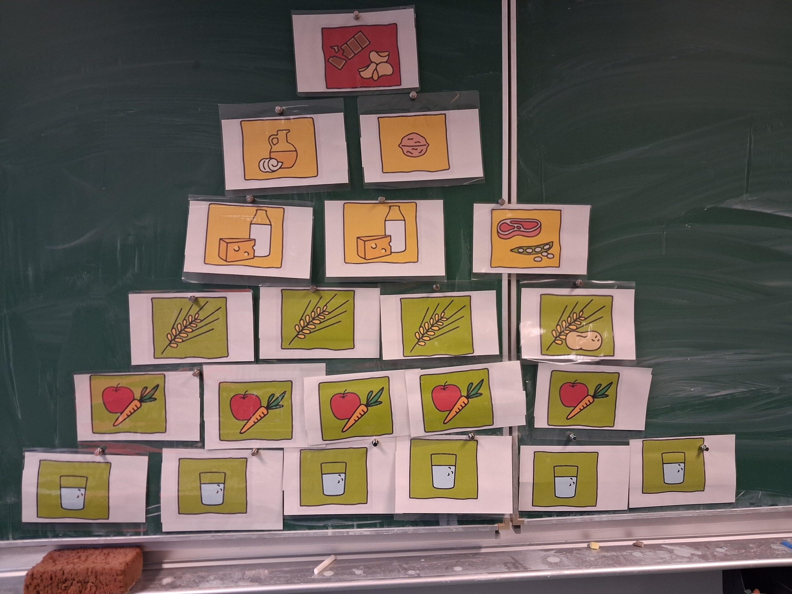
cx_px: 396
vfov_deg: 51.4
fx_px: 618
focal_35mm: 27
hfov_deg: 65.3
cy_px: 297
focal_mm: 4
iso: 400
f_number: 1.8
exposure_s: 1/50
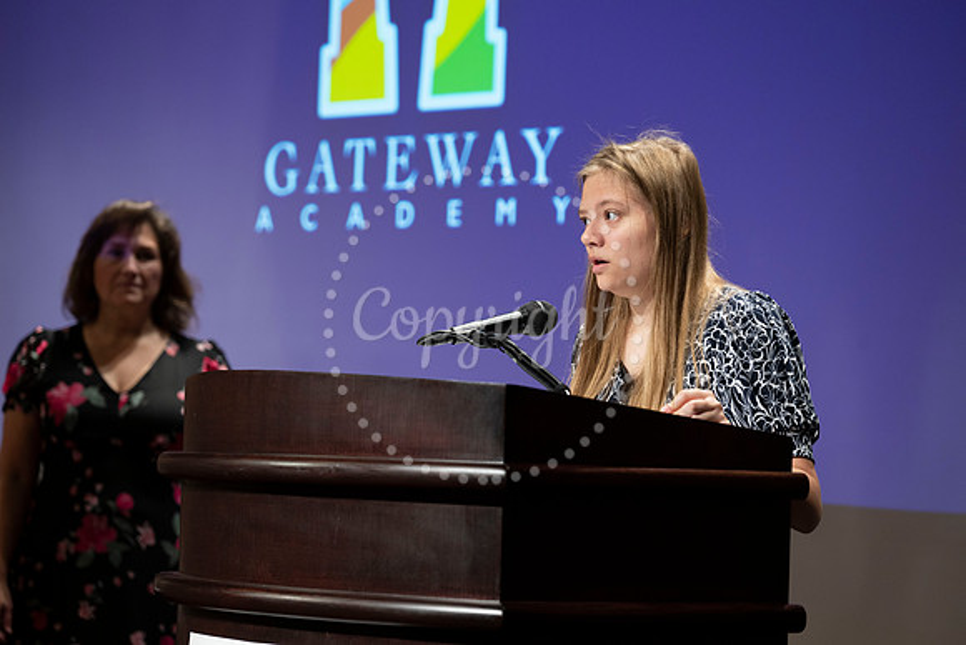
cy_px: 322
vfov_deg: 10.9
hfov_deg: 16.2
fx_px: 3387
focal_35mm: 126
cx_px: 458
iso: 800
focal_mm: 120
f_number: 4
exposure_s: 1/80
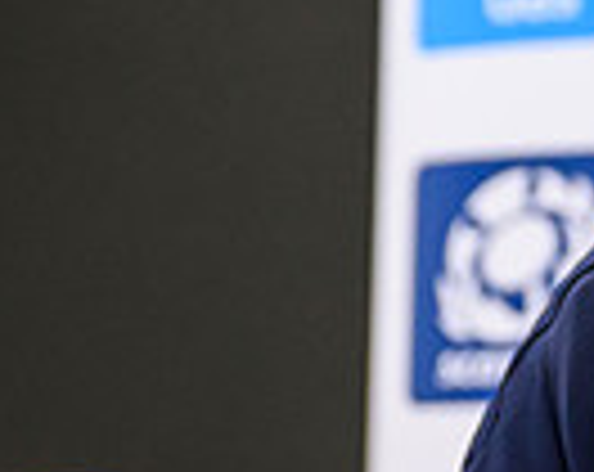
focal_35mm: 228
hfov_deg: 8.2
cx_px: 1081
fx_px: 3999
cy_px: 254
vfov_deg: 6.8
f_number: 2.8
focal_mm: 44
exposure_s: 1/400
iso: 4000
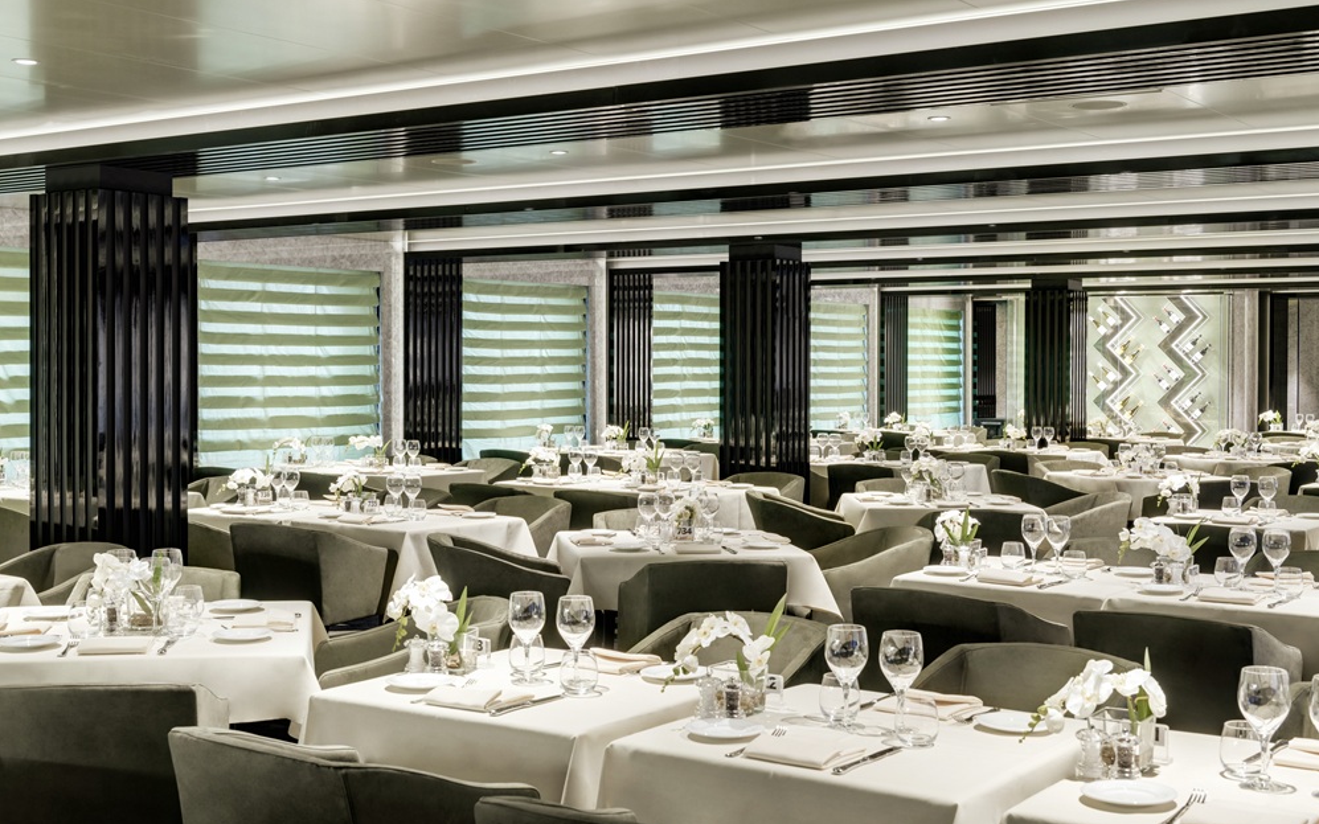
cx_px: 660
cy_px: 393
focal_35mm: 46
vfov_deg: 28.0
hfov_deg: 43.5
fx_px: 1653
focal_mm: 45
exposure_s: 1/2
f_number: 11
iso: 400
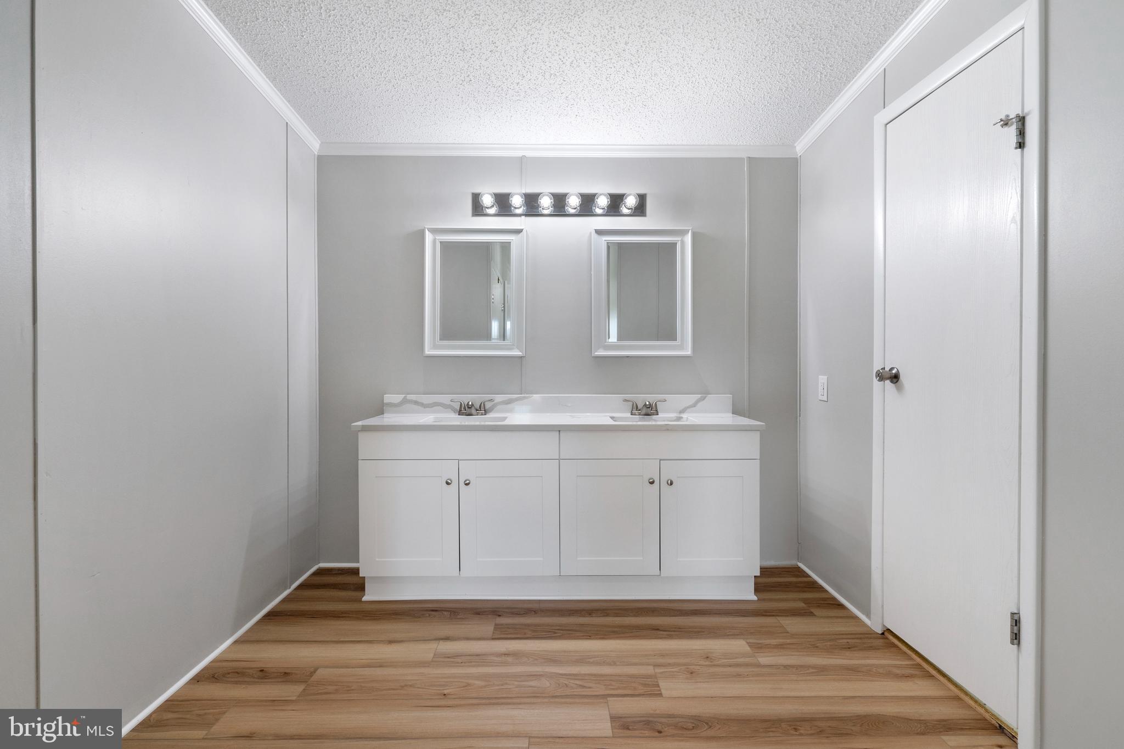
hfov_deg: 96.8
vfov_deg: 73.7
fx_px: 499
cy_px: 374
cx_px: 562
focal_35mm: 16
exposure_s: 1/640
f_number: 8
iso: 640
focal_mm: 16
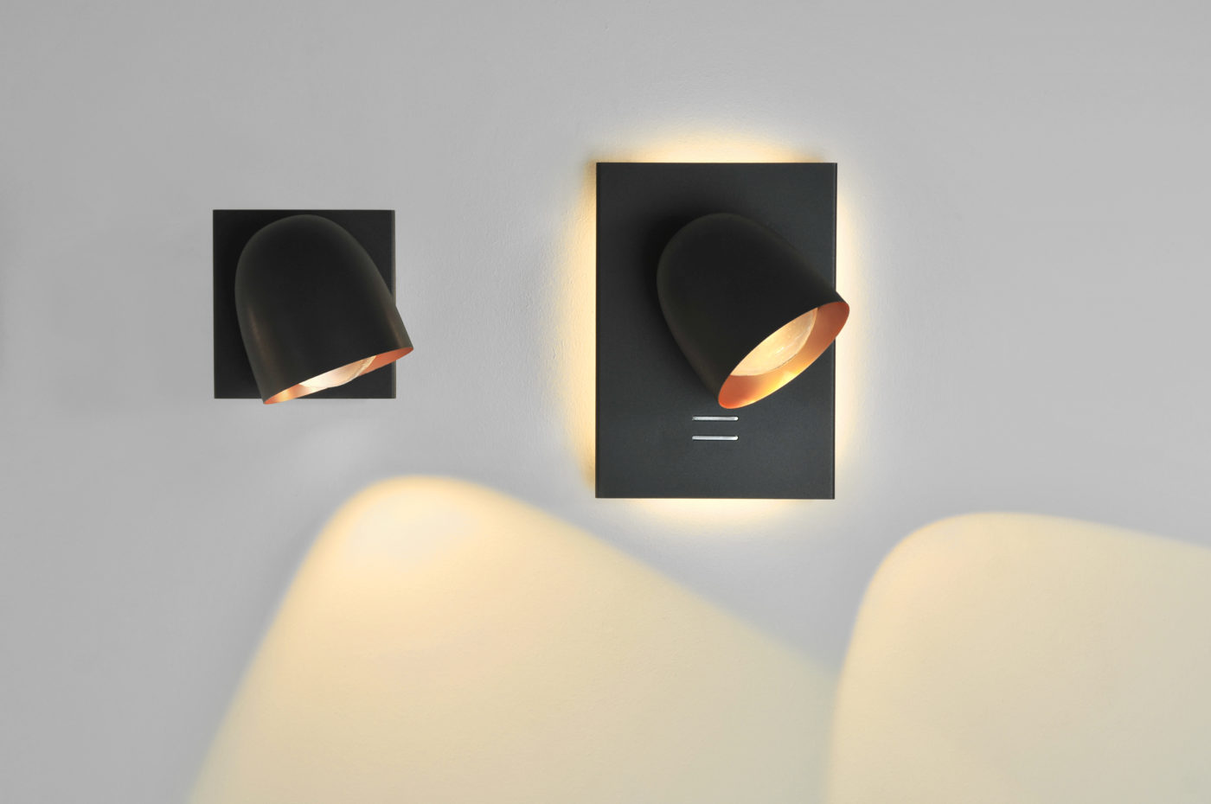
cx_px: 606
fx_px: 3276
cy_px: 402
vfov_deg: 14.0
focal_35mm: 98
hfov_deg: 20.9
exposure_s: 1/50
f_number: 8
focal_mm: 65
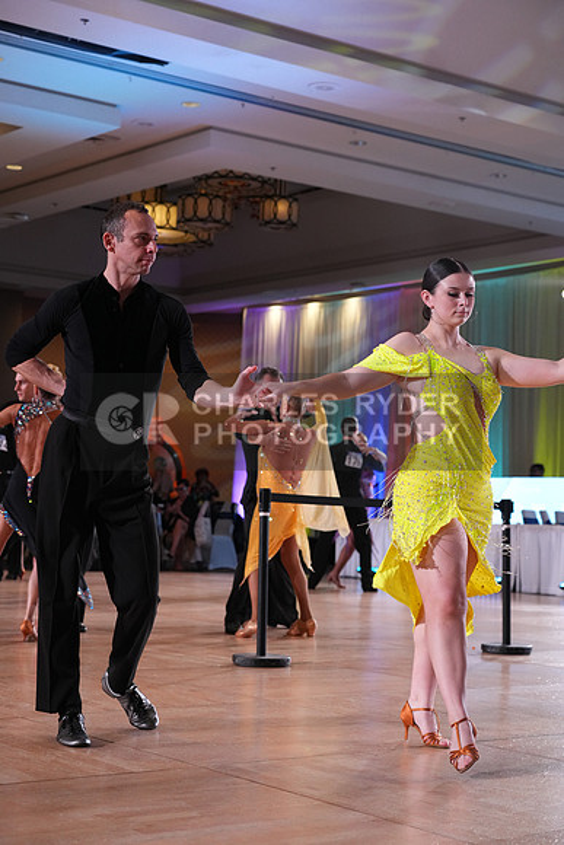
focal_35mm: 59
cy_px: 422
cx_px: 282
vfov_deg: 33.9
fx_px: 1386
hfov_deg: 23.0
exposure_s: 1/500
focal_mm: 59
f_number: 4
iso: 2500
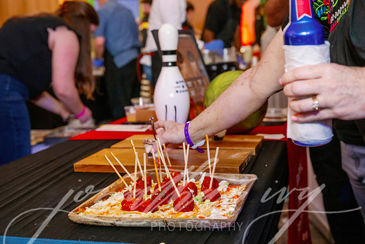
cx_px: 182
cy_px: 122
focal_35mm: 52
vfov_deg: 26.0
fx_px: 527
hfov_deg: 38.2
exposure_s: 1/80
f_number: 5
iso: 1600
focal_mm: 52
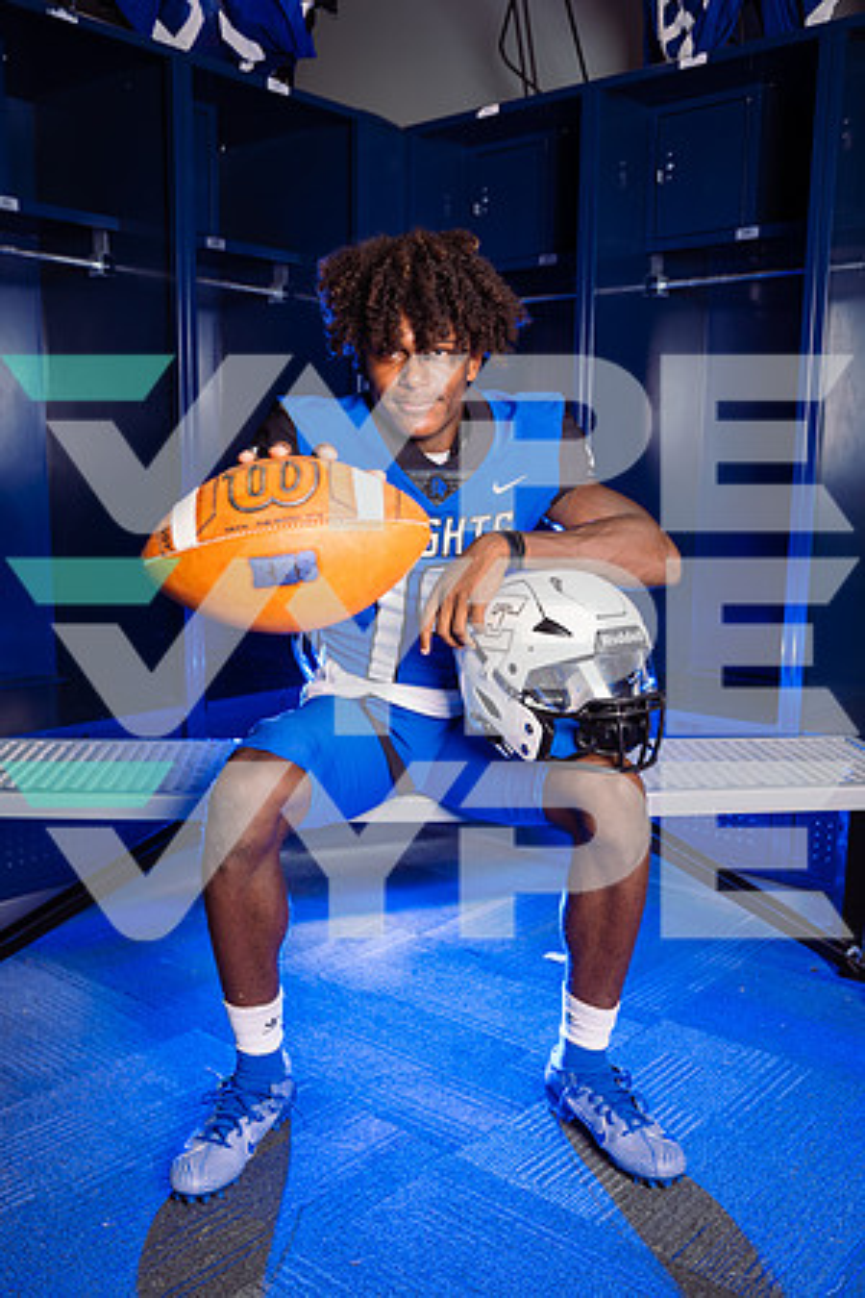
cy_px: 649
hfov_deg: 40.0
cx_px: 432
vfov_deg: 57.2
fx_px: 1189
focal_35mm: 33
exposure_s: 1/250
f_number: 3.5
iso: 320
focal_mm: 33
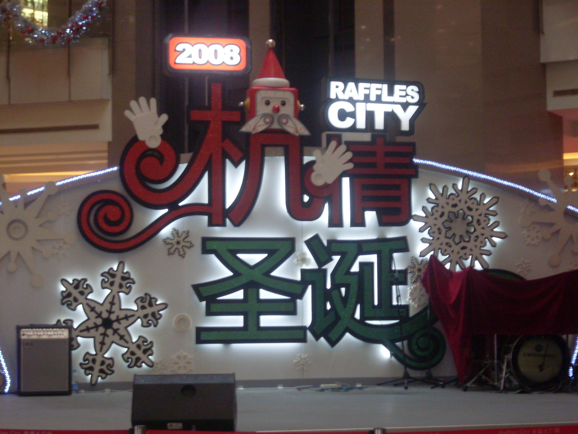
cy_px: 217
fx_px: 1536
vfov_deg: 16.1
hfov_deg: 21.3
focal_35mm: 92
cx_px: 289
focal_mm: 15.3
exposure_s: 1/20
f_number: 4.4
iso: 200
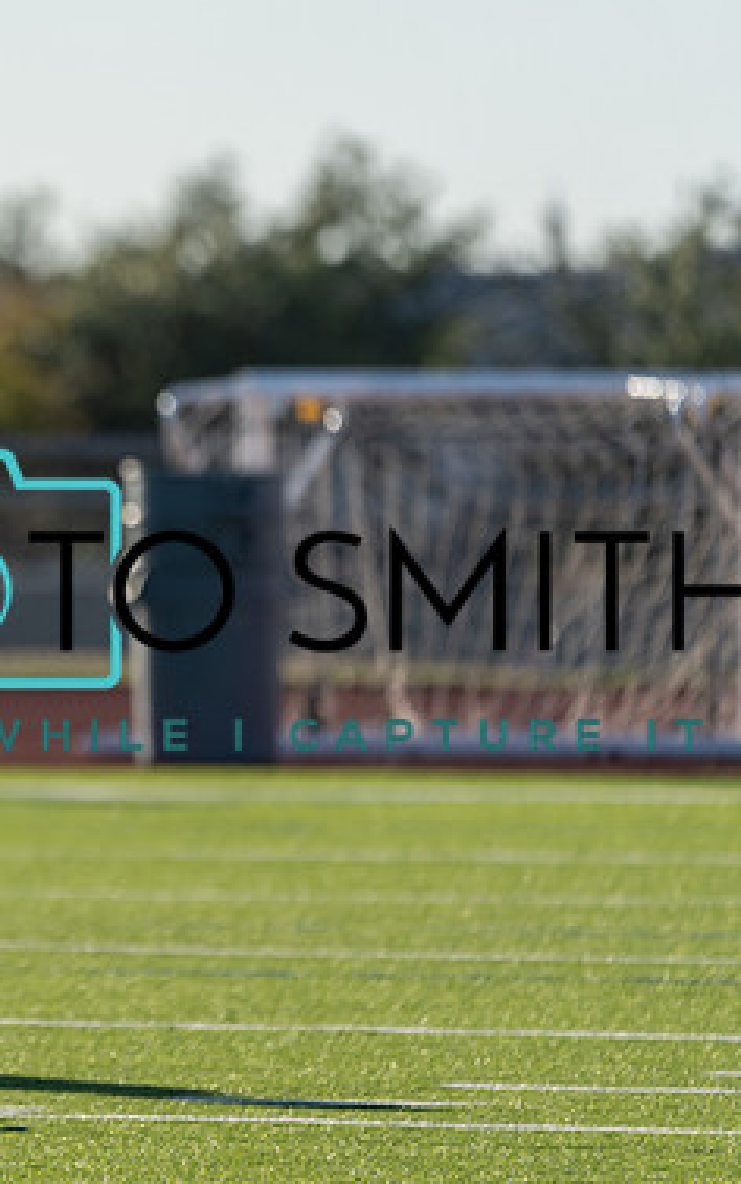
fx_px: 23076
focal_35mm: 715
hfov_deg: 1.8
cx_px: -237
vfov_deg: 2.9
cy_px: 582
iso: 500
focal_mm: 400
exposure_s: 1/1250
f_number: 5.6
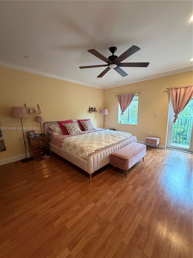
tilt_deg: -9.1
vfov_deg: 102.1
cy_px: 129
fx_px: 104
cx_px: 96
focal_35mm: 14
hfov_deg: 85.7
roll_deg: +0.1
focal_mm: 2.22
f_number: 2.2
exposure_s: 1/60
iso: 500
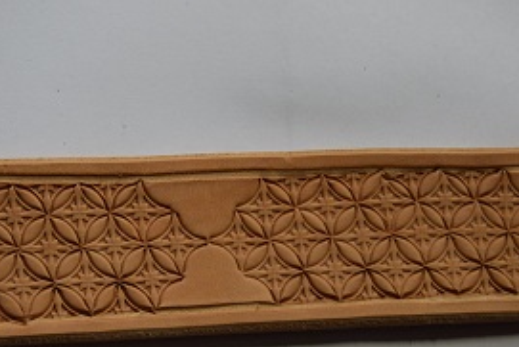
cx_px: 111
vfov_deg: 7.4
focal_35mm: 187
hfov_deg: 11.0
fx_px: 2695
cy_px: 255
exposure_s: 1/80
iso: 640
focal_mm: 75
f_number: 5.3
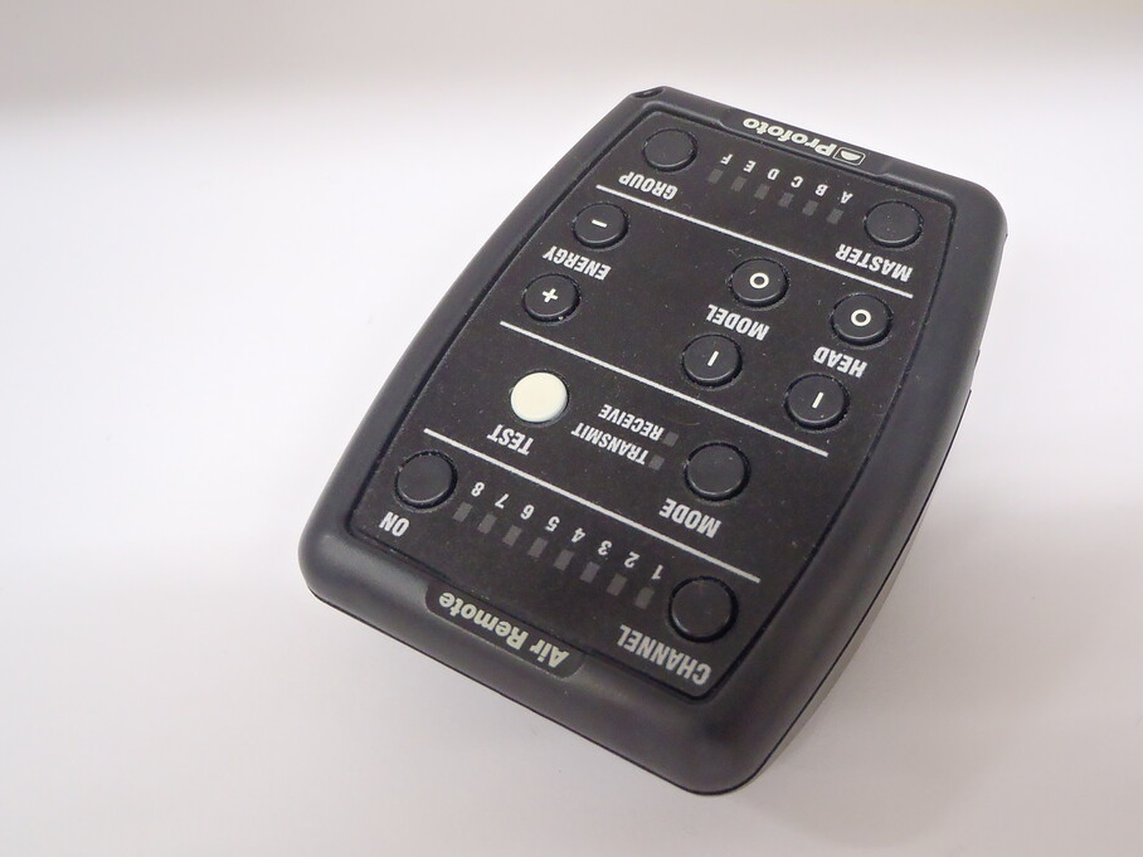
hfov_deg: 49.9
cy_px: 417
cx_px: 662
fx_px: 1222
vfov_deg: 38.7
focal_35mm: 37
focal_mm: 5
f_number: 3.9
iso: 200
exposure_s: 1/15
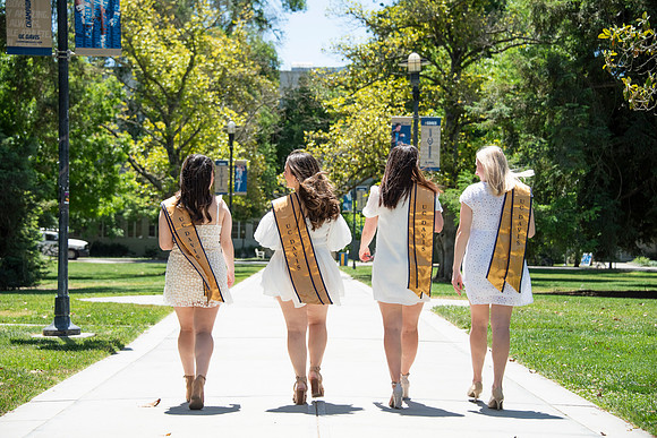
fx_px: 1552
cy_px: 219
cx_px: 328
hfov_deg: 23.9
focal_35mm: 85
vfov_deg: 16.1
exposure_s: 1/2000
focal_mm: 85
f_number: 5.6
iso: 500
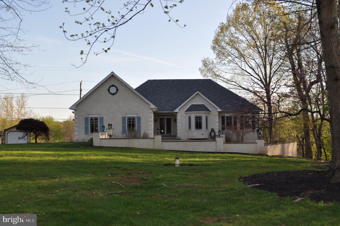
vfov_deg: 34.1
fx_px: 368
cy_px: 113
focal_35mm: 39
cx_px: 170
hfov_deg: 49.6
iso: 200
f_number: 8
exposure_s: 1/200
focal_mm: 26
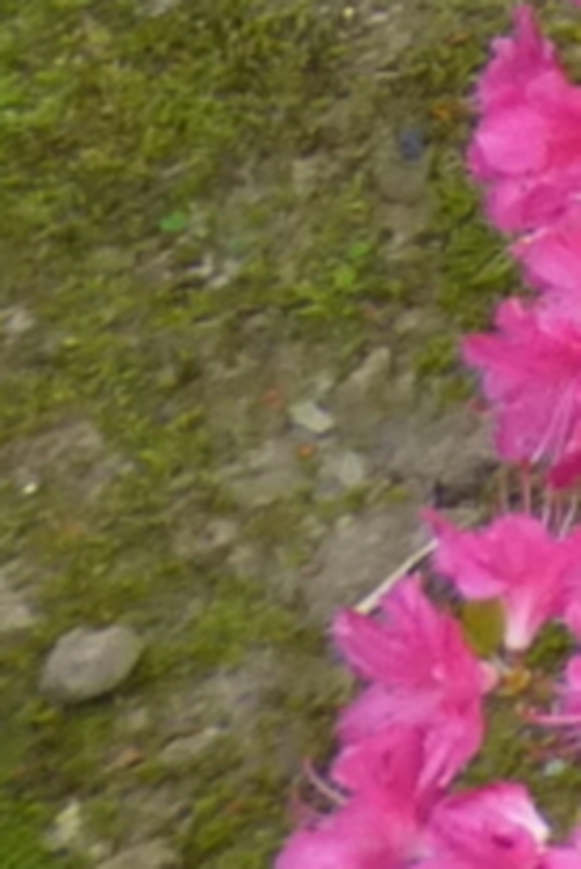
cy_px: -1547
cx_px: 2515
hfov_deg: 5.8
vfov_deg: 9.0
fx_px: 4712
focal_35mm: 195
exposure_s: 1/60
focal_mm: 4.3
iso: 160
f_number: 3.3
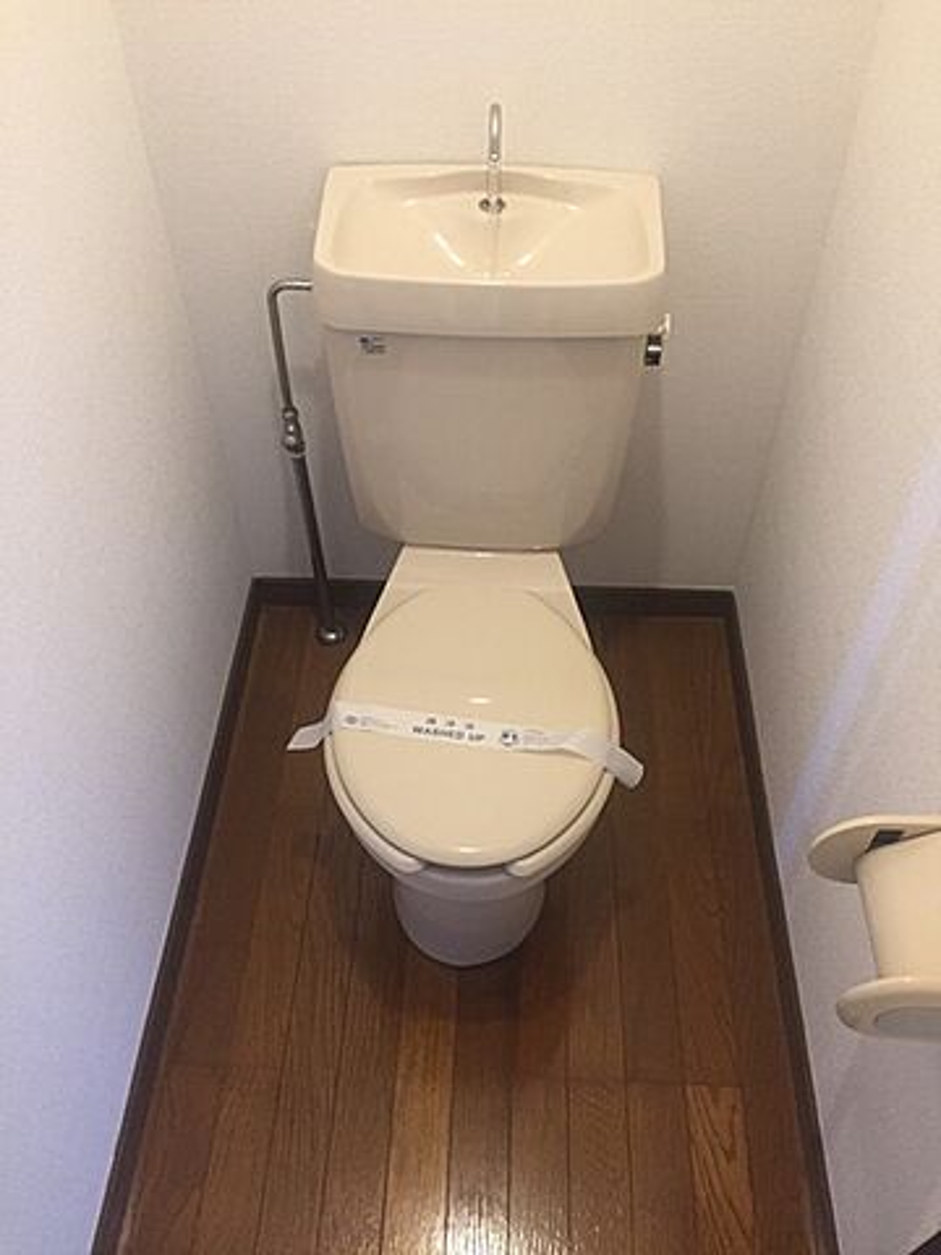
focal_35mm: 29
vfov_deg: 61.7
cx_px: 470
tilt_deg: -47.4
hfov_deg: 48.2
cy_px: 628
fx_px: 1051
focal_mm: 4.15
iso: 200
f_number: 2.2
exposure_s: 1/30
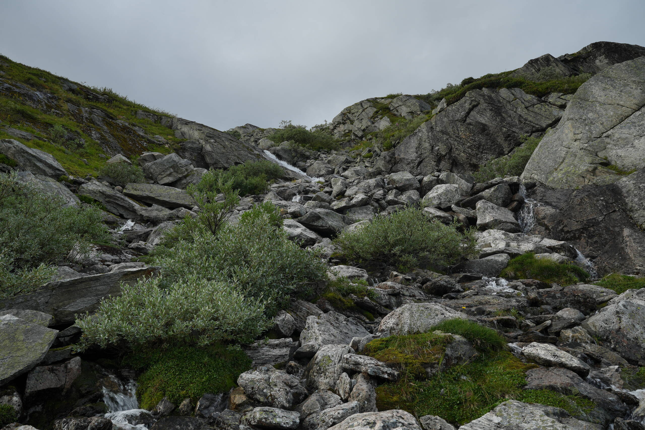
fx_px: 591
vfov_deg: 40.0
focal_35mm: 33
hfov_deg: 57.2
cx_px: 322
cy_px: 215
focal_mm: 33
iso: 100
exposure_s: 1/80
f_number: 9
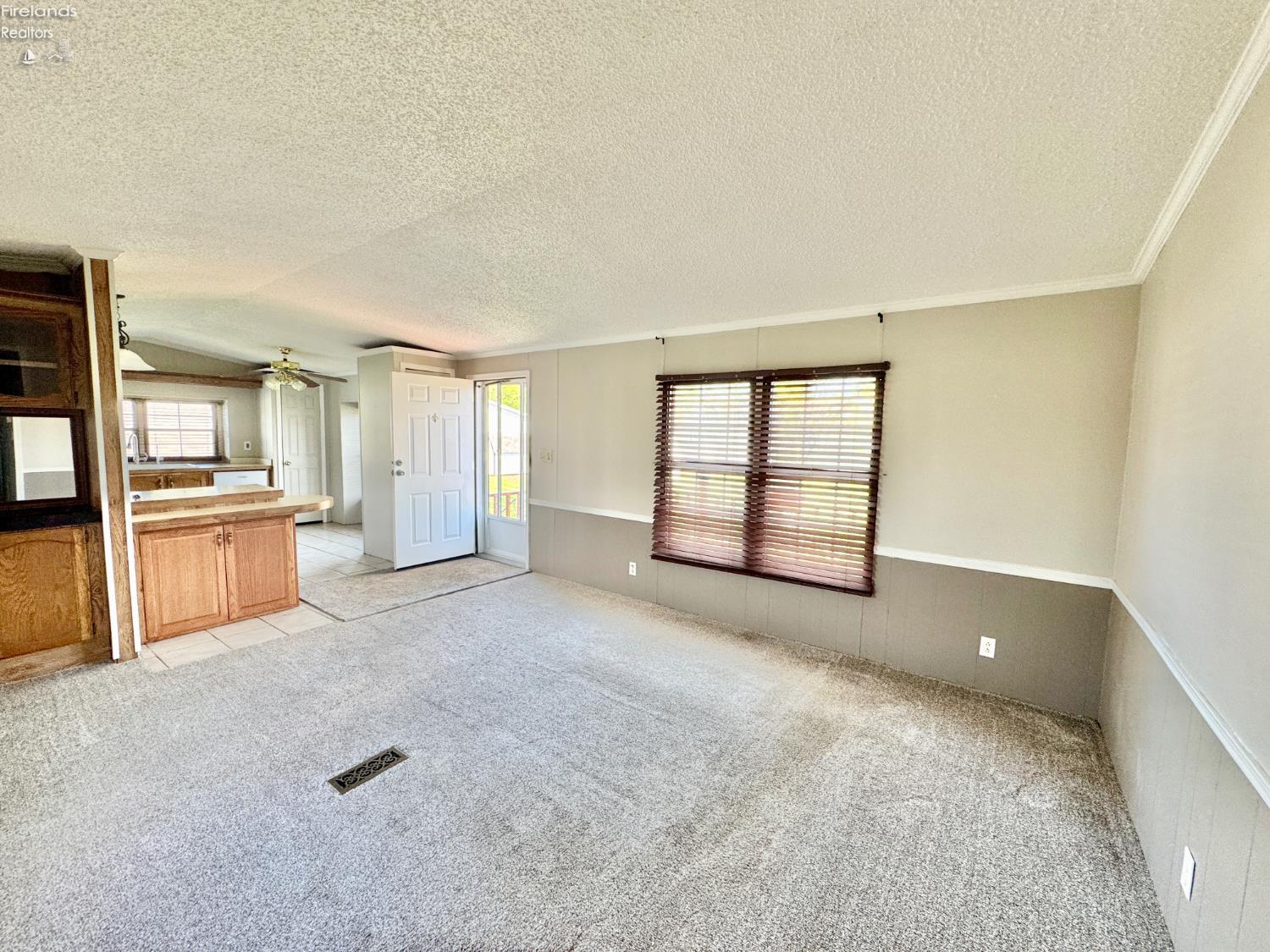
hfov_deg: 102.1
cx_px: 635
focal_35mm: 14
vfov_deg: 85.7
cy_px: 476
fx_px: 514
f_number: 2.2
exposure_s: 1/99
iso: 125
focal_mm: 2.22
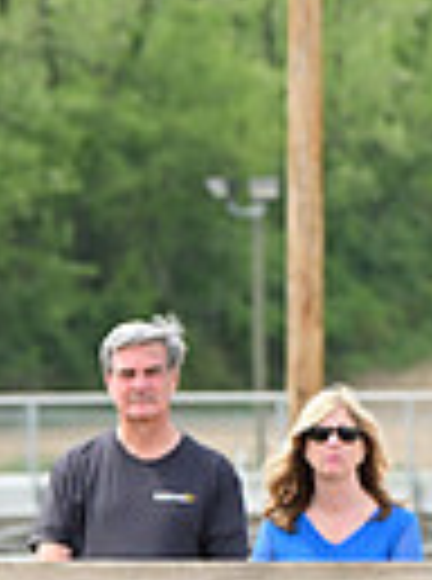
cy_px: 497
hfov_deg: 3.0
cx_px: 1179
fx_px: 8127
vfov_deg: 4.1
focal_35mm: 486
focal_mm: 112
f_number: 5
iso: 800
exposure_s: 1/1600
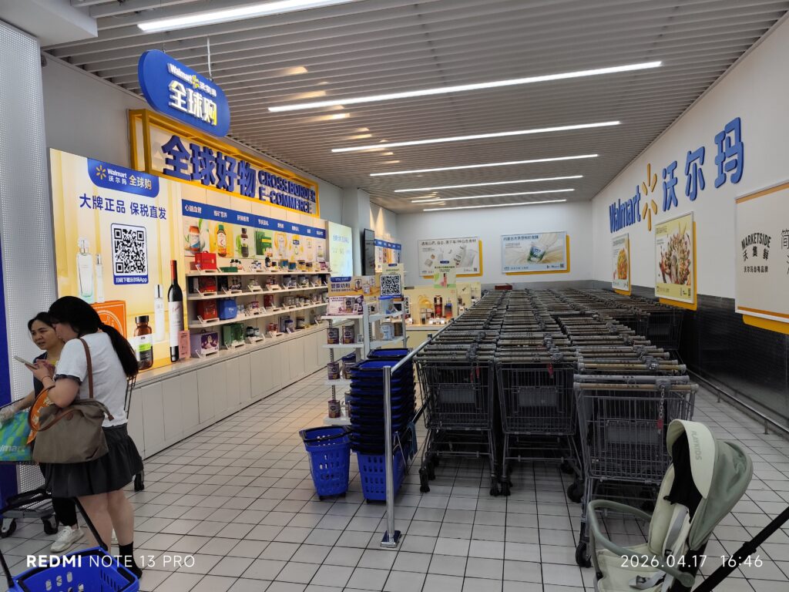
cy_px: 296
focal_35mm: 23
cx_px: 394
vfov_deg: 58.9
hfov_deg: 73.9
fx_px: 524
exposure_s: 1/157
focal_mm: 6.14
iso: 50
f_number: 1.65
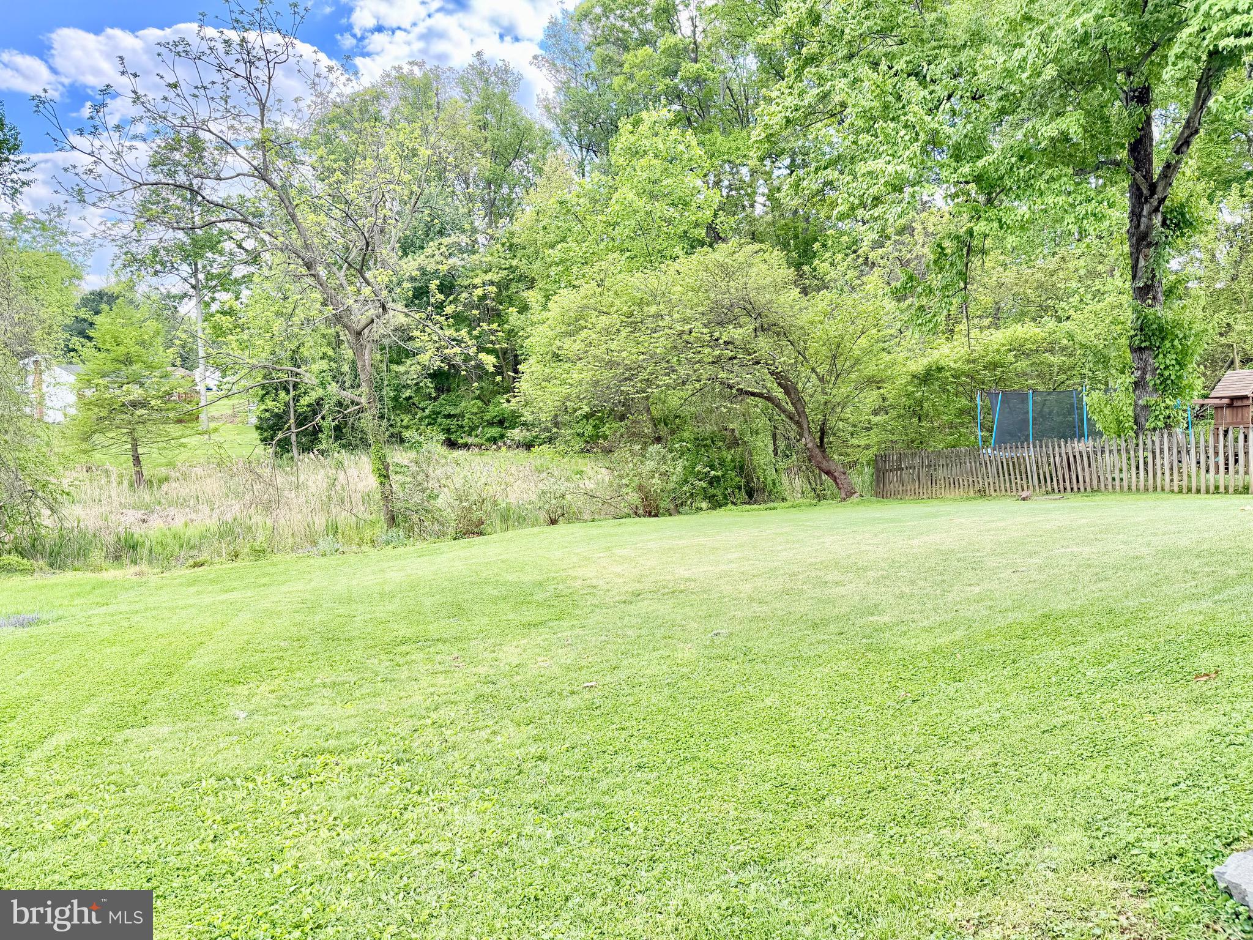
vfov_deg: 56.8
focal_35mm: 24
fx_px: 869
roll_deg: +0.3
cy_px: 470
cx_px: 626
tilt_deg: -4.3
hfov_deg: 71.6
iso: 100
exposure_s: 1/822
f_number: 1.78
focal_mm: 6.76
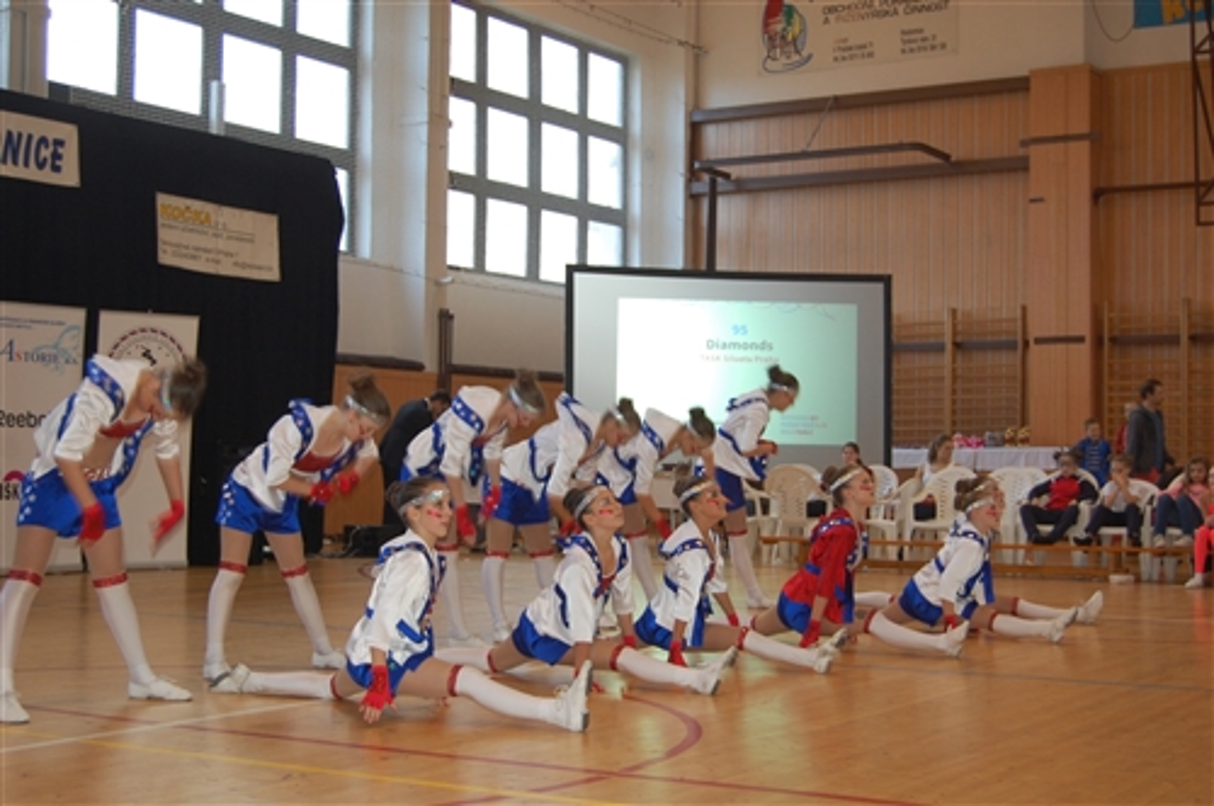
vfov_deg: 25.7
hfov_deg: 37.9
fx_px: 1768
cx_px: 607
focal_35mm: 52
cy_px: 403
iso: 400
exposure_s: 1/80
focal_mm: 35
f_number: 4.8
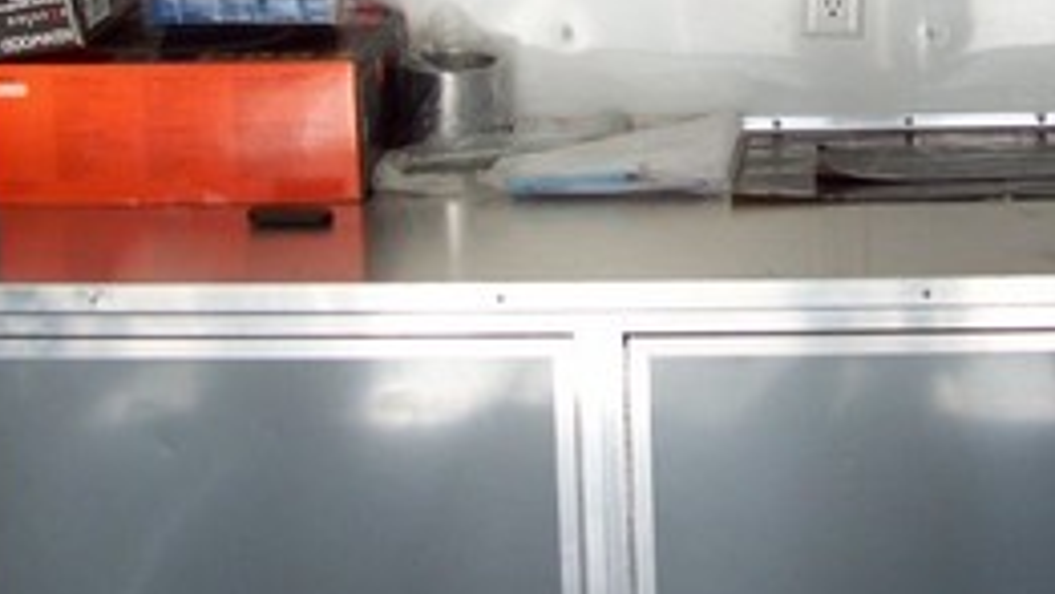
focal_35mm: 105
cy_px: 75
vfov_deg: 11.5
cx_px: 922
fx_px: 2938
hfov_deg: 20.0
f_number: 2.8
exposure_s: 1/160
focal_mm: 5.85
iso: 72
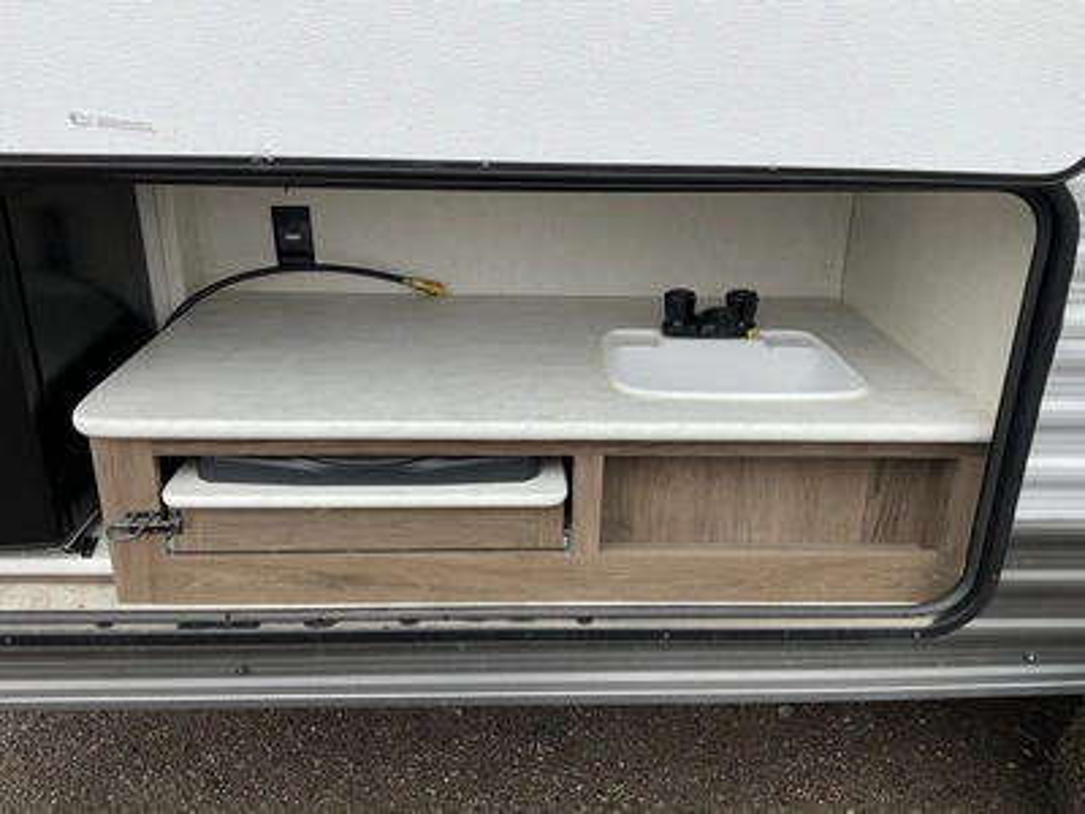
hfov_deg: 61.7
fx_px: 909
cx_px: 542
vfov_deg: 48.2
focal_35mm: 29
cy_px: 407
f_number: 1.8
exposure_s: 1/491
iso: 25
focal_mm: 3
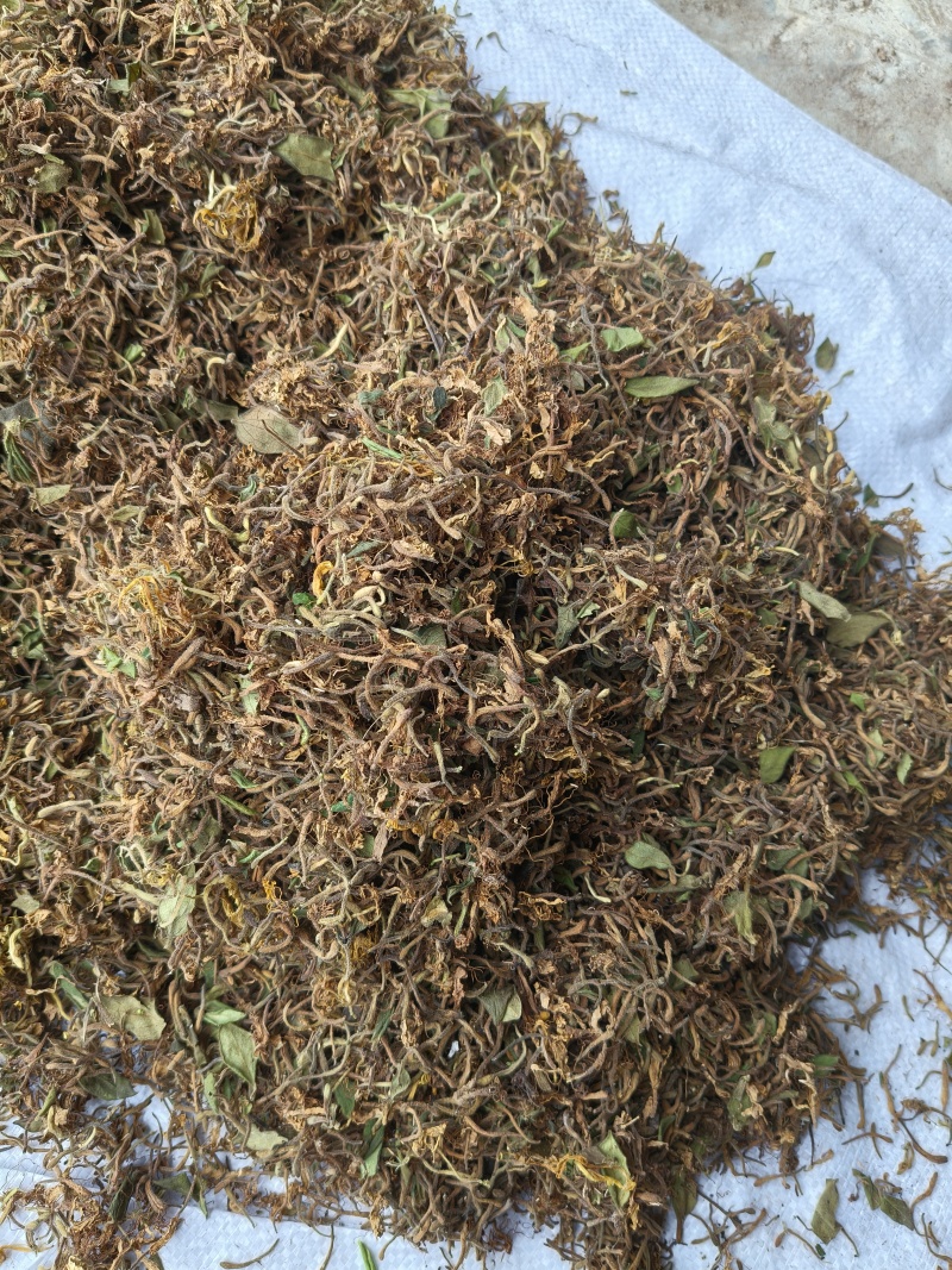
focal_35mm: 26
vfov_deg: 67.3
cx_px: 476
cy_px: 635
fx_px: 954
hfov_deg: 53.1
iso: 80
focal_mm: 4.84
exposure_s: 1/100
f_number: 1.8
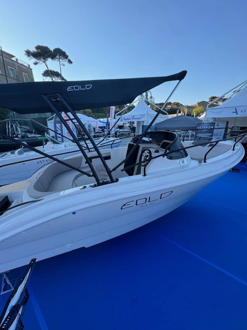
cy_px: 165
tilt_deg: -17.2
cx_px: 124
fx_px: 133
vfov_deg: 102.1
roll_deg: +2.2
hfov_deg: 85.7
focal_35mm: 14
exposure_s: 1/440
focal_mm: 2.22
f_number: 2.2
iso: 40
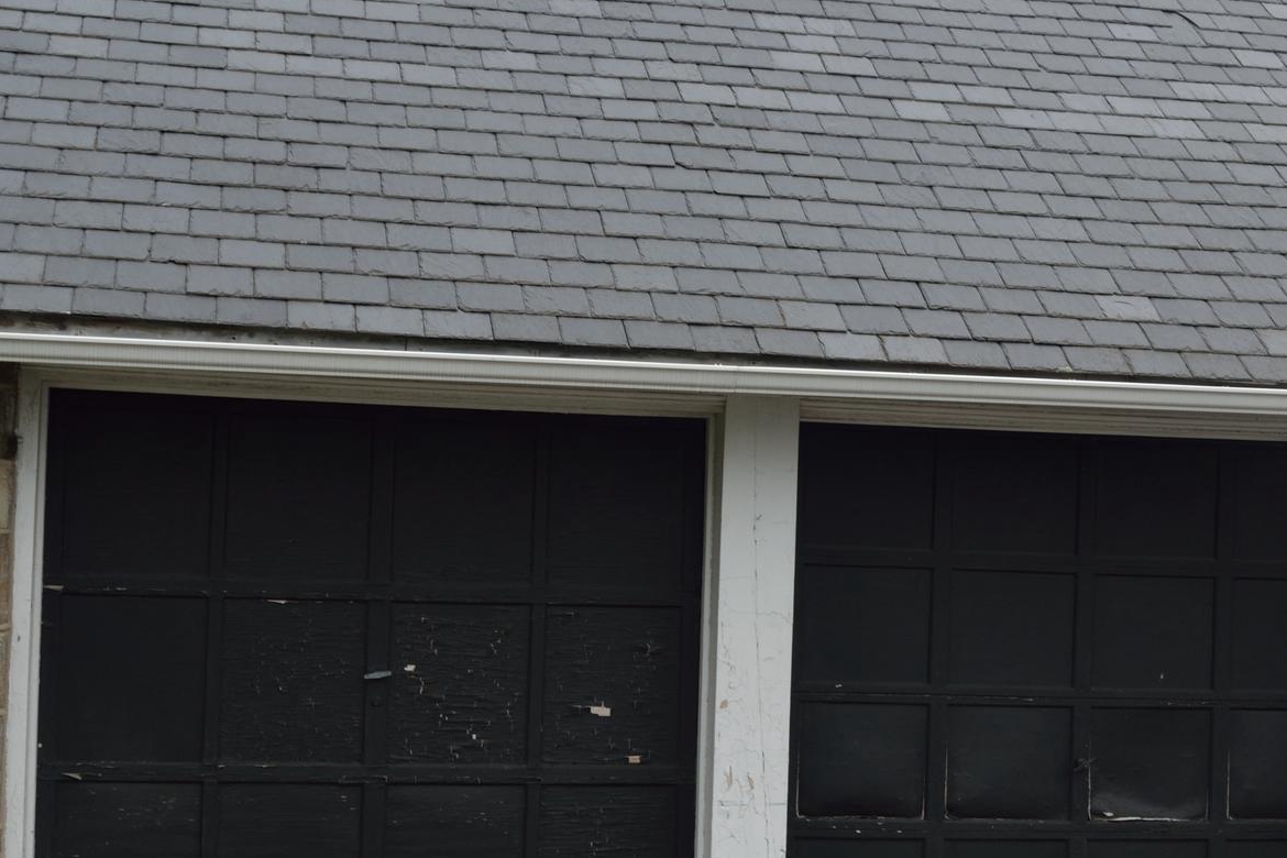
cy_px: 444
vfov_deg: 21.6
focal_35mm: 63
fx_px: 2252
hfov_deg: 31.9
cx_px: 720
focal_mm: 24
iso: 100
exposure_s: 1/160
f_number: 8
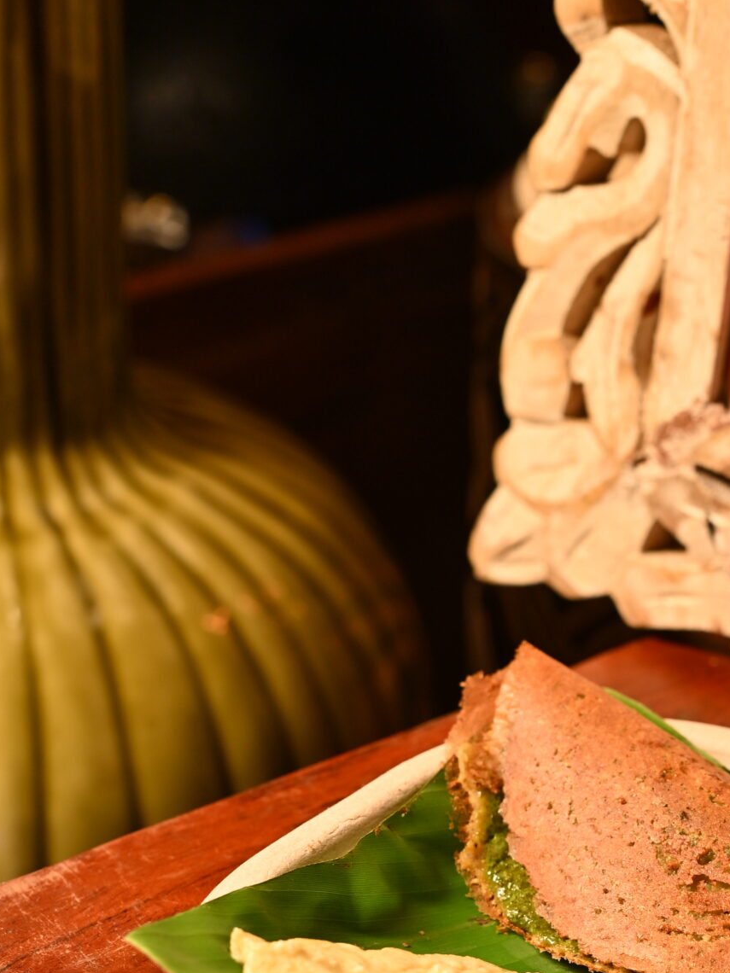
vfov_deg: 18.0
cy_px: 790
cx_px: 668
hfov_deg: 13.6
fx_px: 3037
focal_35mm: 108
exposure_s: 1/125
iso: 250
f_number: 4.5
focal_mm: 50
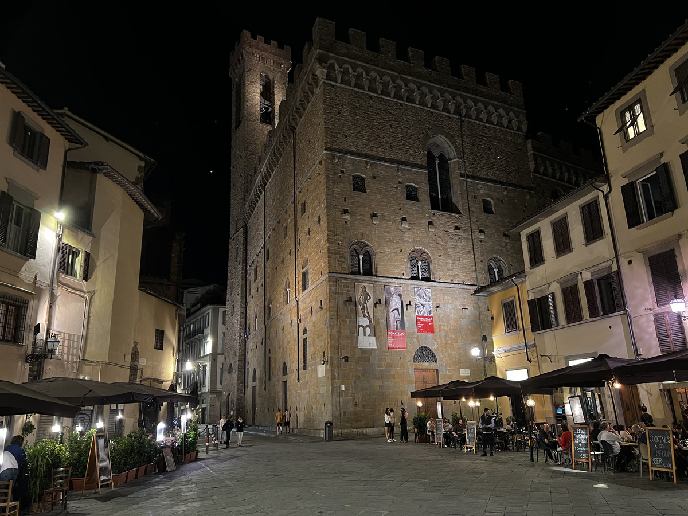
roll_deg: +2.3
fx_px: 517
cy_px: 258
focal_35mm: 26
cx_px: 344
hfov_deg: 67.3
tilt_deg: +15.7
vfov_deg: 53.1
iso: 500
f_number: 1.5
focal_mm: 5.7
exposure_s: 1/33
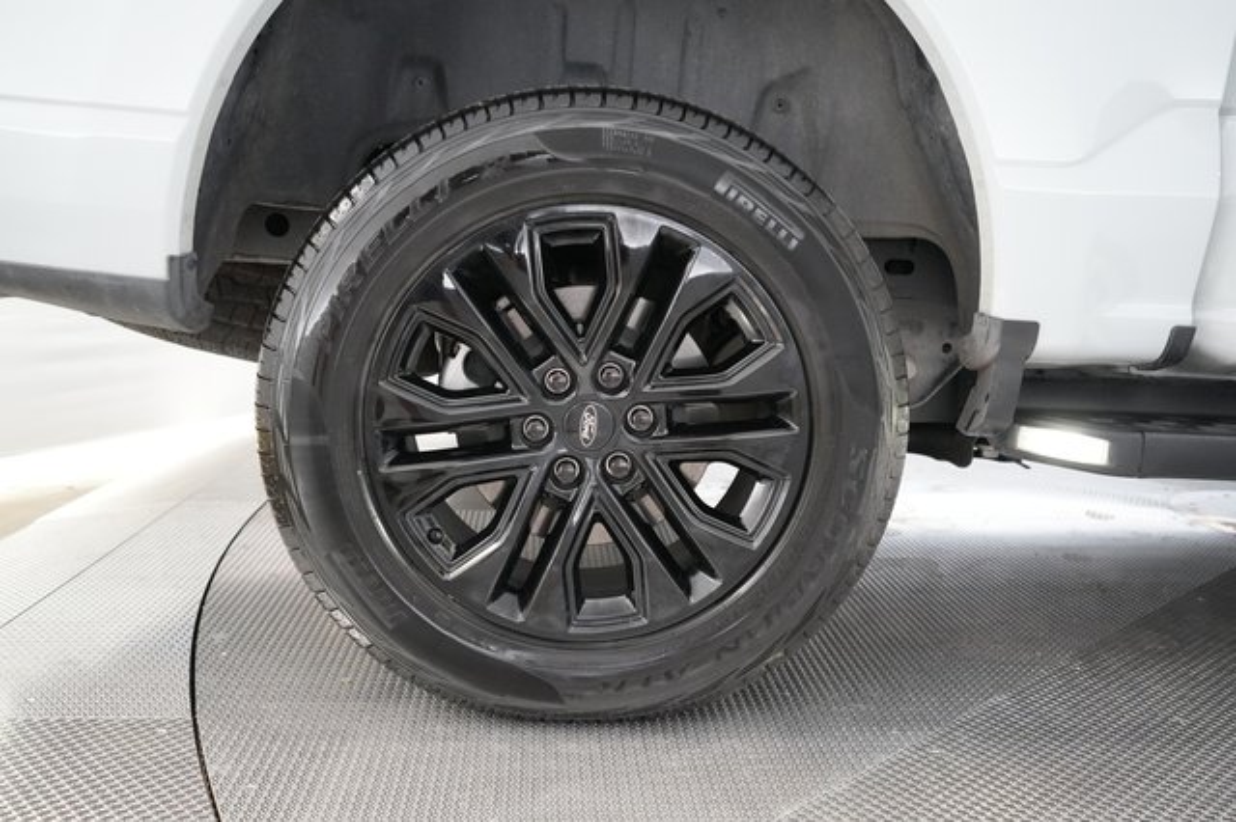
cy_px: 411
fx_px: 961
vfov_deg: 46.4
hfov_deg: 65.5
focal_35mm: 28
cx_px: 618
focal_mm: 28
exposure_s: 1/250
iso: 8000
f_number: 2.8
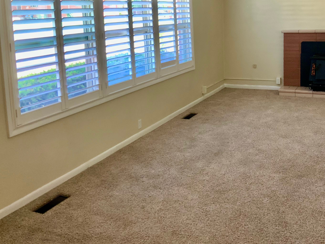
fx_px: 404
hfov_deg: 43.2
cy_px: 65
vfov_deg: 33.0
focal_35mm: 43
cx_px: 218
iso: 100
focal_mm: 3
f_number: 1.8
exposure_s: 1/60
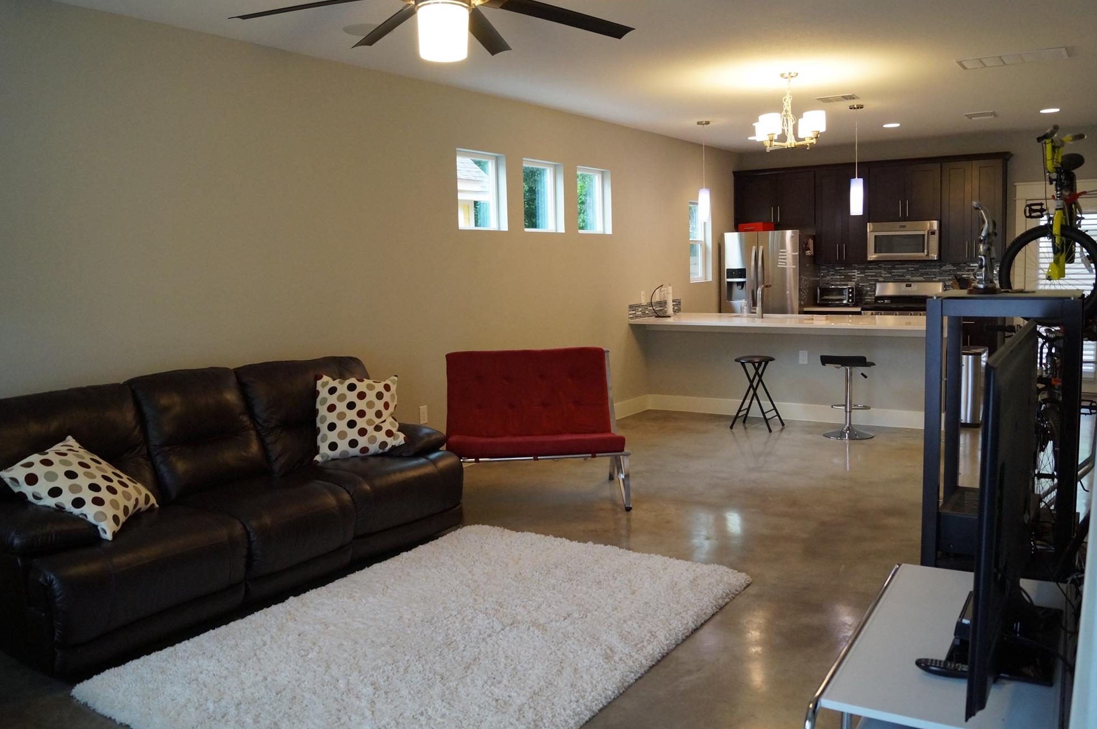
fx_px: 852
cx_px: 545
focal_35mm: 28
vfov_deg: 46.3
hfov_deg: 65.5
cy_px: 362
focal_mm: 18
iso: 1600
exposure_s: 1/160
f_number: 4
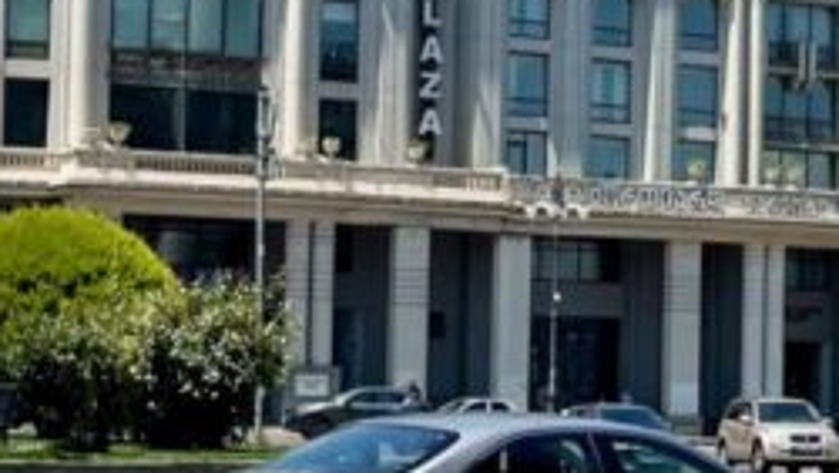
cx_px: 822
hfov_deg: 18.0
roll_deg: +1.4
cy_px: -560
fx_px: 2582
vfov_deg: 9.6
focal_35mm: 116
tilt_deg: +19.3
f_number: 1.6
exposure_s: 1/3300
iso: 32
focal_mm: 4.2
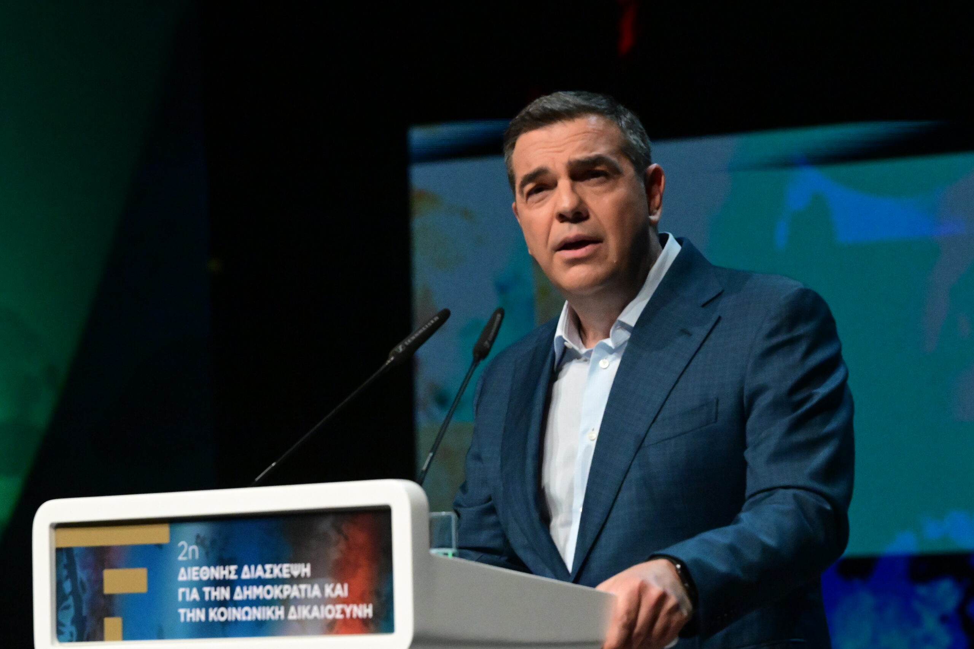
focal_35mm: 247
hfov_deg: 8.3
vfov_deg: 5.6
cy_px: 324
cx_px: 487
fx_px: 6683
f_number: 5
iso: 10000
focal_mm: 165
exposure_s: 1/640
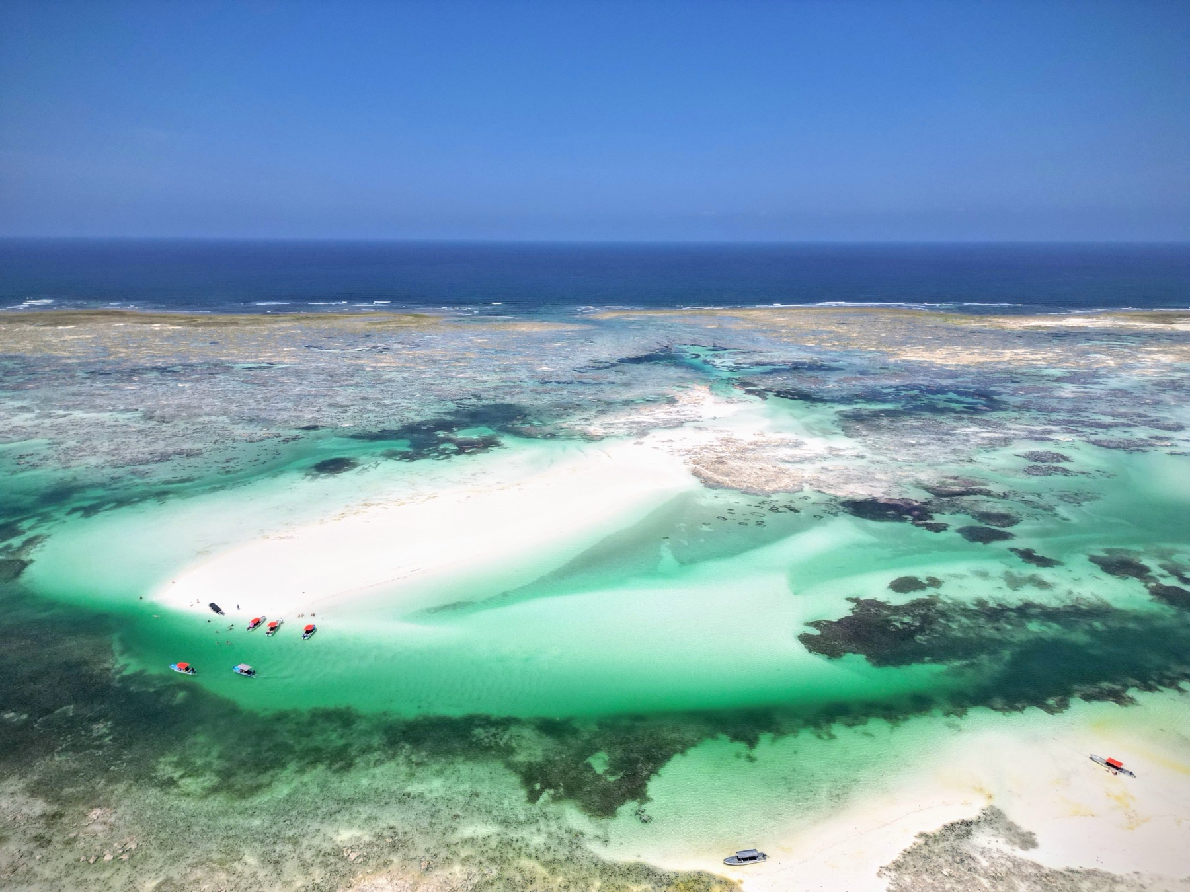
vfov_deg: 56.8
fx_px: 825
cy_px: 446
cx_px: 595
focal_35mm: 24
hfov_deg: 71.6
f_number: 1.7
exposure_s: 1/500
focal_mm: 6.72
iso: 110
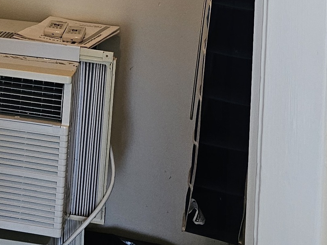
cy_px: -221
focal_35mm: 88
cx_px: 57
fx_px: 831
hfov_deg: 21.9
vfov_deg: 14.4
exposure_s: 1/120
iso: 160
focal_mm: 6.3
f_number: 1.7
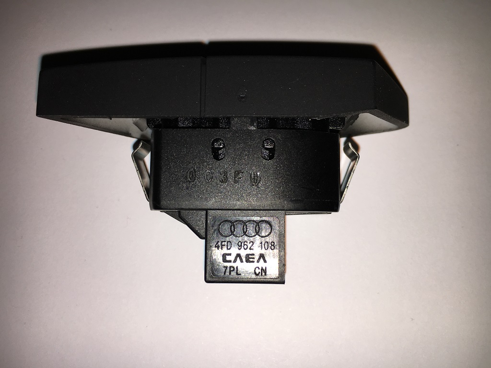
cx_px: 246
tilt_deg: -79.2
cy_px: 184
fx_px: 411
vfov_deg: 48.2
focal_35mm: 29
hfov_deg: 61.7
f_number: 2.2
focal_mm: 4.15
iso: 25
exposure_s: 1/610
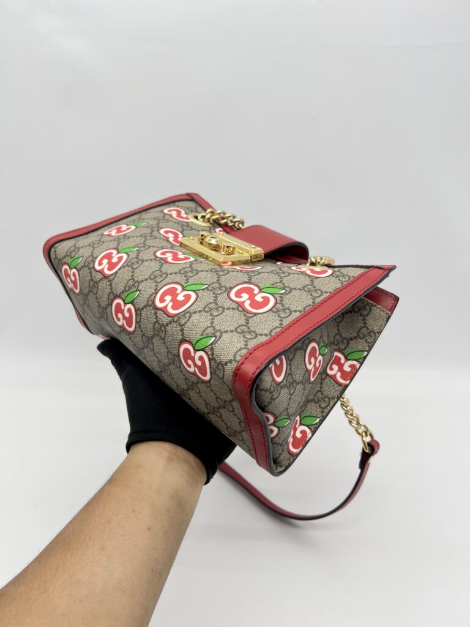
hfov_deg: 53.1
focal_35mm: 26
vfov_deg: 67.3
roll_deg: +0.2
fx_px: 471
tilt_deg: -25.5
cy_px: 314
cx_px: 235
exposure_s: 1/110
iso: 32
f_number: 1.5
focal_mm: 5.7
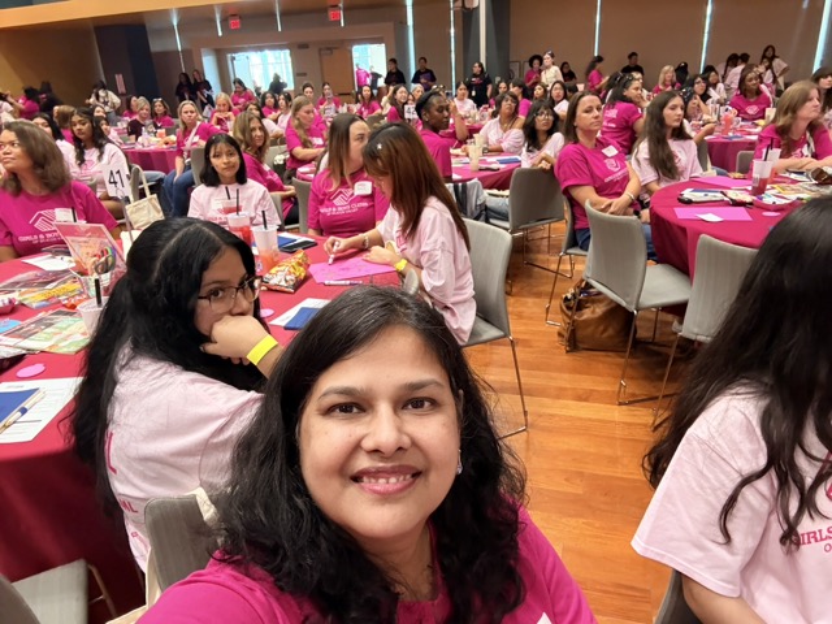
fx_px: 553
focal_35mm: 23
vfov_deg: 58.9
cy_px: 312
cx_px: 416
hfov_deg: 73.9
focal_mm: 2.69
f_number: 1.9
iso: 400
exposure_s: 1/30
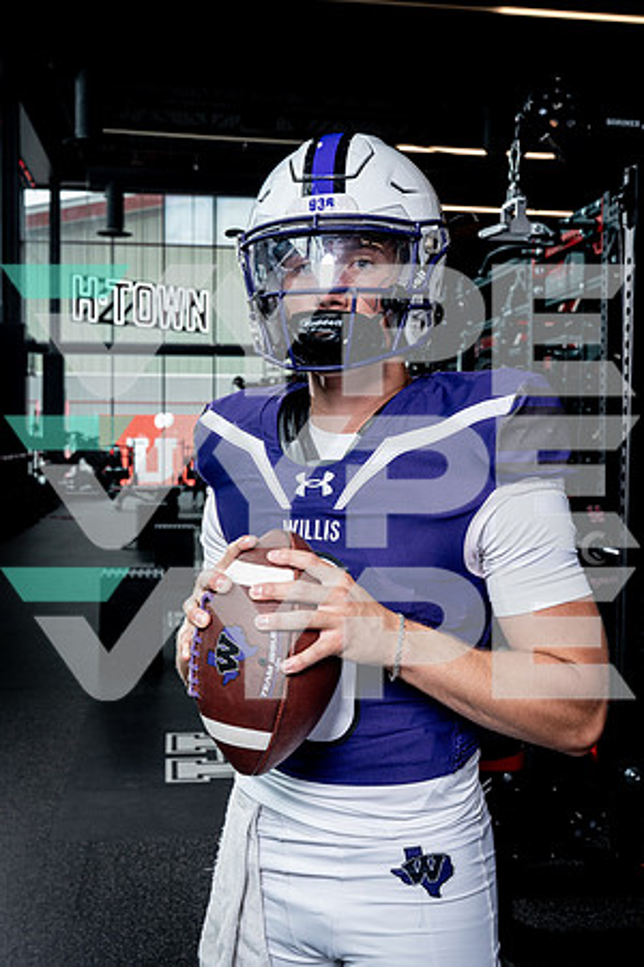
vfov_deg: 45.4
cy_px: 484
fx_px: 1154
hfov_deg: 31.2
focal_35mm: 43
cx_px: 322
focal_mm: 43
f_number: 8
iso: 640
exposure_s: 1/250
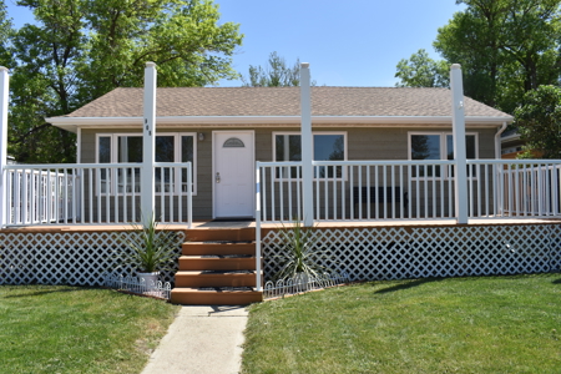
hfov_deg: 61.9
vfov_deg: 43.6
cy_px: 187
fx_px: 467
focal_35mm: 30
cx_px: 280
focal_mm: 20
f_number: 9
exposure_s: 1/320
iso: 200
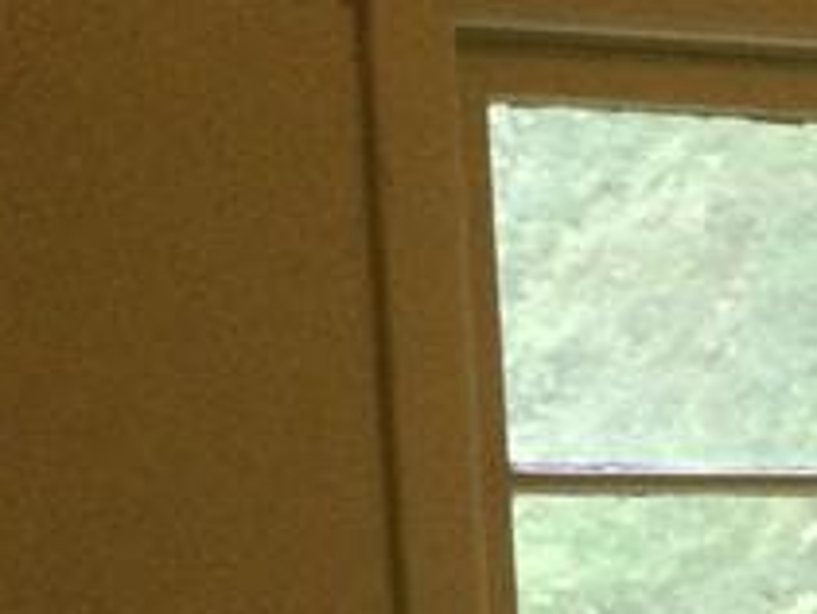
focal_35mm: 151
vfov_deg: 9.5
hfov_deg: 11.4
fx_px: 3568
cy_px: 995
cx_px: 1762
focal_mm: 3.3
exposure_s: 1/30
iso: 125
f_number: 2.4
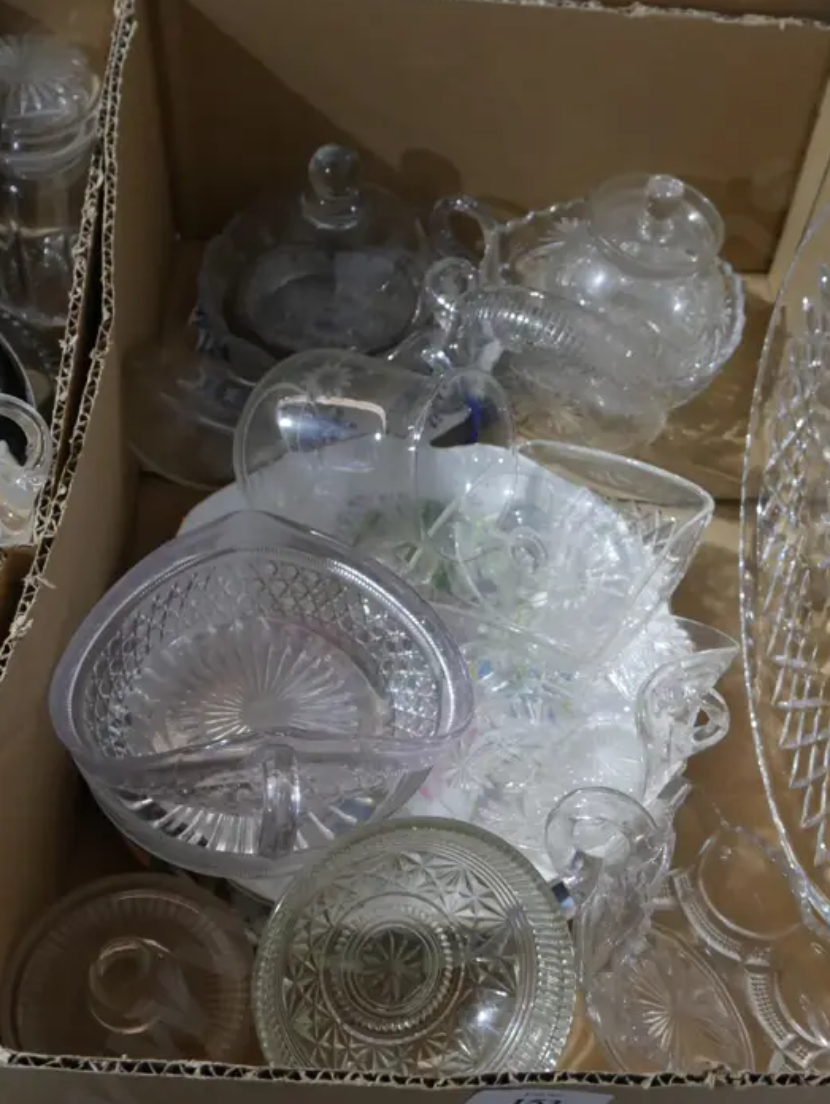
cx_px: 548
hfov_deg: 29.0
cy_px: 509
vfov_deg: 38.1
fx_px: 1597
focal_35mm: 50
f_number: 5
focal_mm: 17
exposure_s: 1/60
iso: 1250
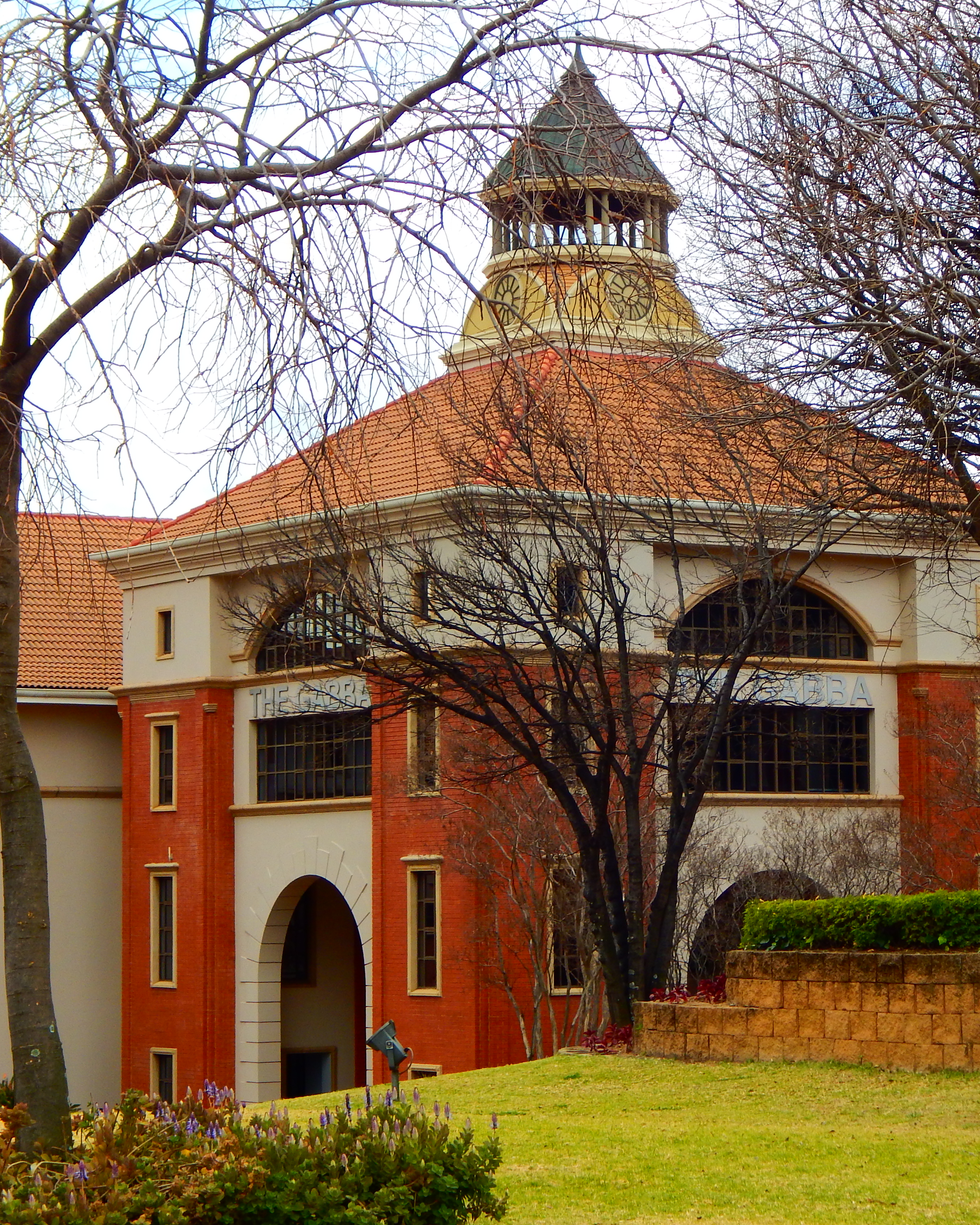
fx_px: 3553
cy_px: 611
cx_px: 569
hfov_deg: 15.7
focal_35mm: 98
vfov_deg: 19.6
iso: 125
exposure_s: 1/200
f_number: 4.2
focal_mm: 13.5
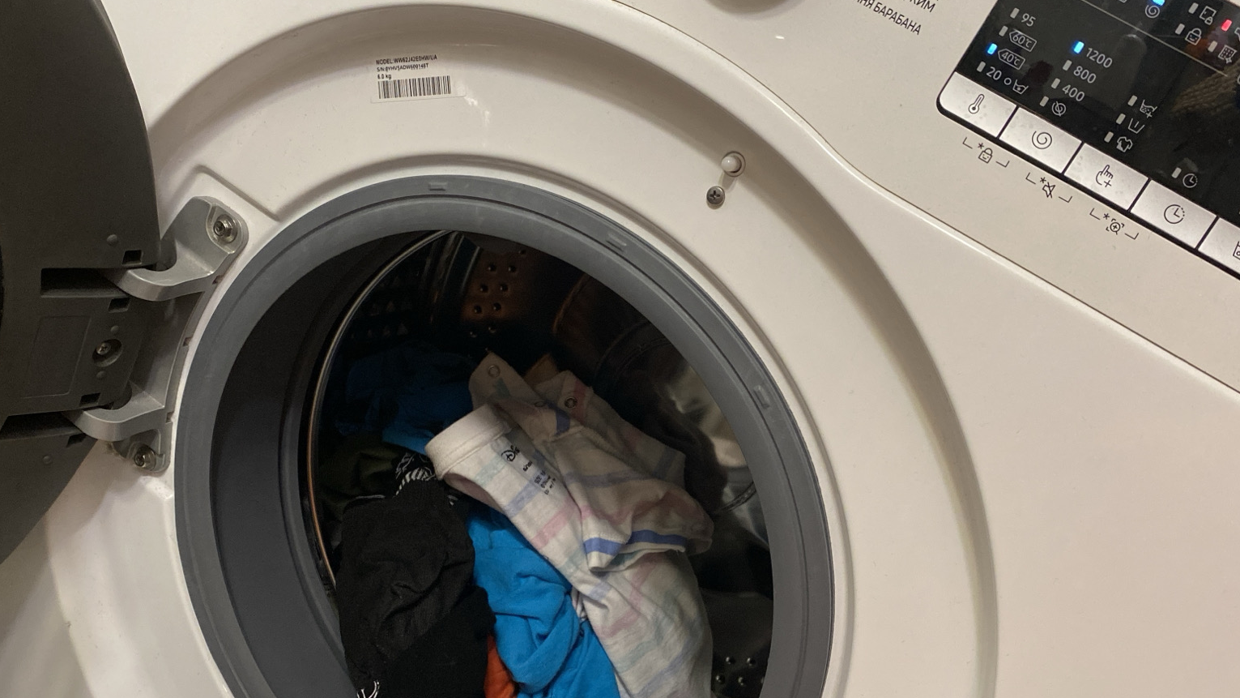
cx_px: 632
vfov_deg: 31.9
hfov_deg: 54.0
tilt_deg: -22.7
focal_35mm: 37
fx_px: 1216
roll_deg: -28.1
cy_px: 408
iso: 250
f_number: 1.8
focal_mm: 4.25
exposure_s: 1/50
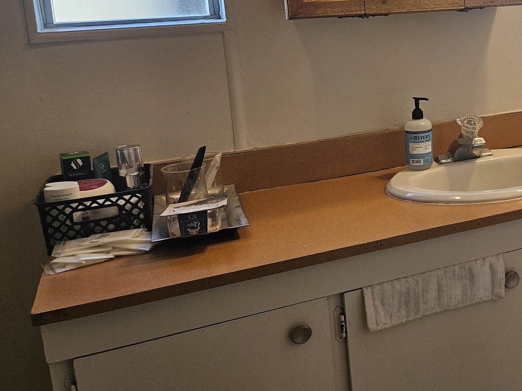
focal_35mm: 48
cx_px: 528
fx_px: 724
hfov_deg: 35.6
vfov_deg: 29.6
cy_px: 80
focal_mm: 5.4
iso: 125
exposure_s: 1/120
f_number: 1.8
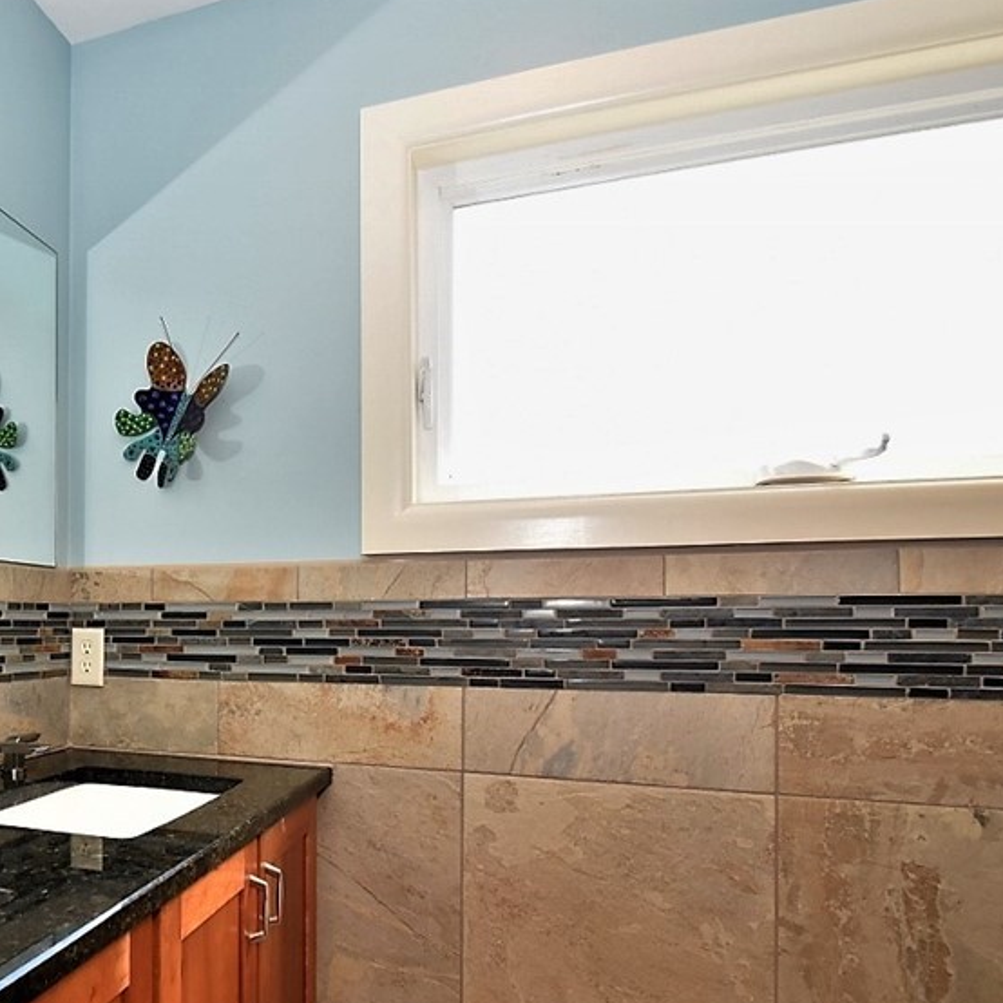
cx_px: 199
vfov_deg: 62.6
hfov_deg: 58.1
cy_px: 584
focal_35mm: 25
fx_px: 820
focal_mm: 10
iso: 800
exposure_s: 1/60
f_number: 14
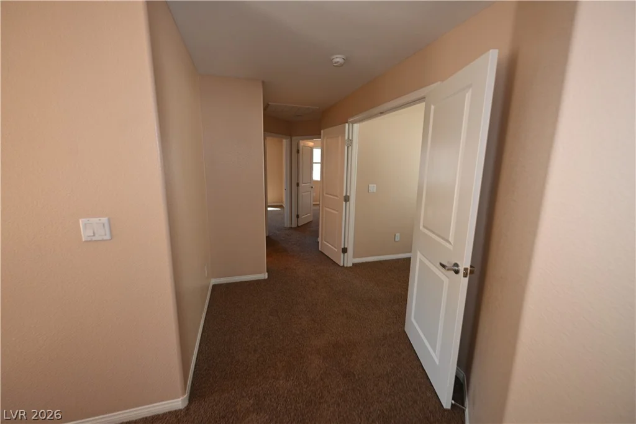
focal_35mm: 14
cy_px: 212
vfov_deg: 81.2
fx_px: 247
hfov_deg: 104.2
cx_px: 318
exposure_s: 1/60
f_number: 4
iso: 720
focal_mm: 14
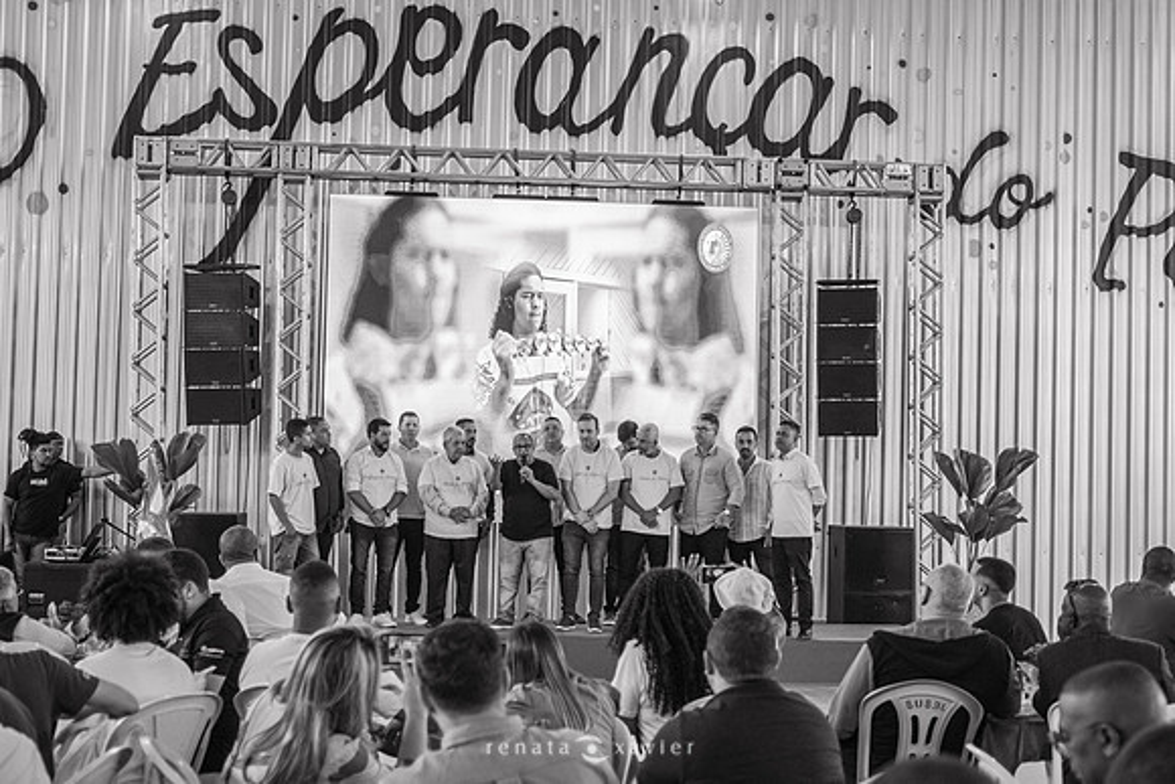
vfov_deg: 26.5
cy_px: 392
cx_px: 588
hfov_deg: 38.9
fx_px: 1665
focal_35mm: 51
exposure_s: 1/320
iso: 800
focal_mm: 34.2
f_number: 2.8
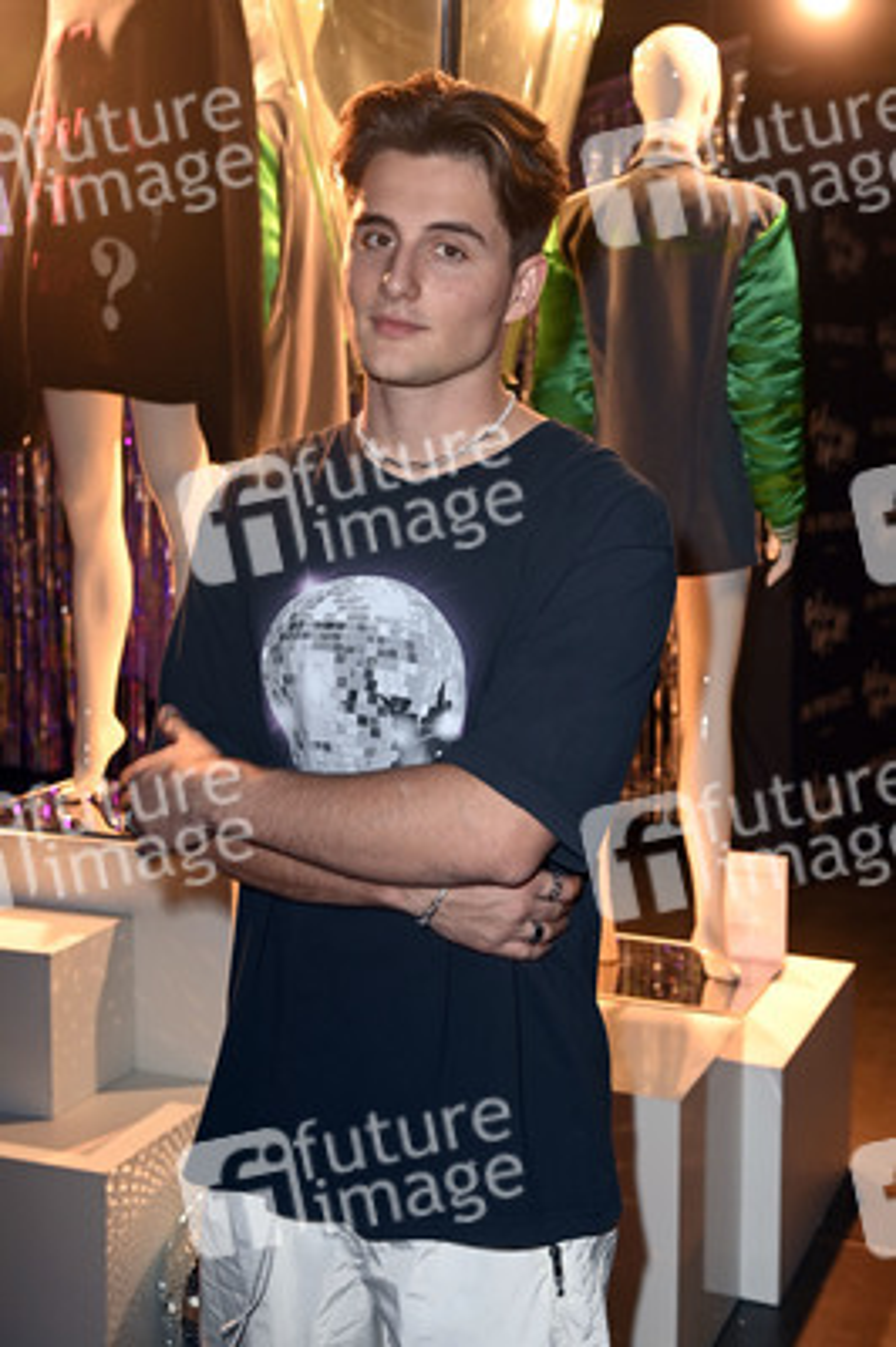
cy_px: 674
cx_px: 448
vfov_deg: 43.6
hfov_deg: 29.8
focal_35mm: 45
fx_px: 1683
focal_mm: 45
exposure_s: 1/80
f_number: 4.5
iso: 2000
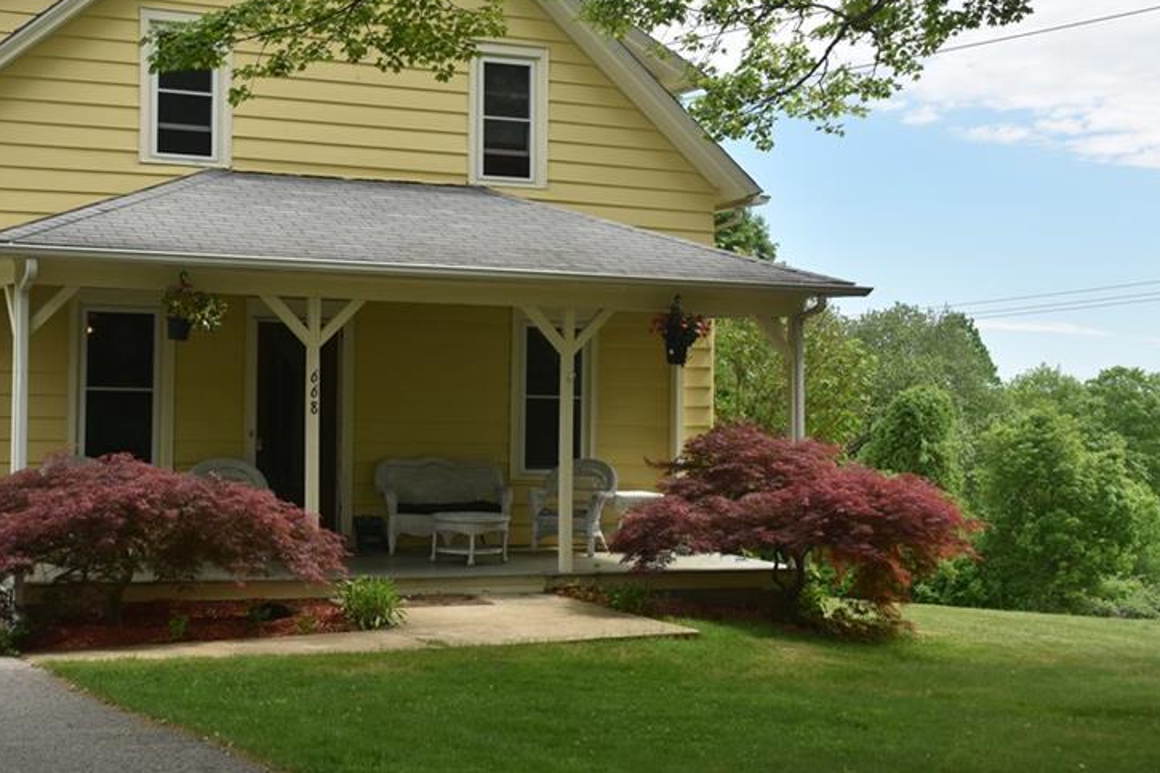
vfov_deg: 20.7
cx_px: 528
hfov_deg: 30.6
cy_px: 347
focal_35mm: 66
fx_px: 2117
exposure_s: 1/500
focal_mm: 31
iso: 320
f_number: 8
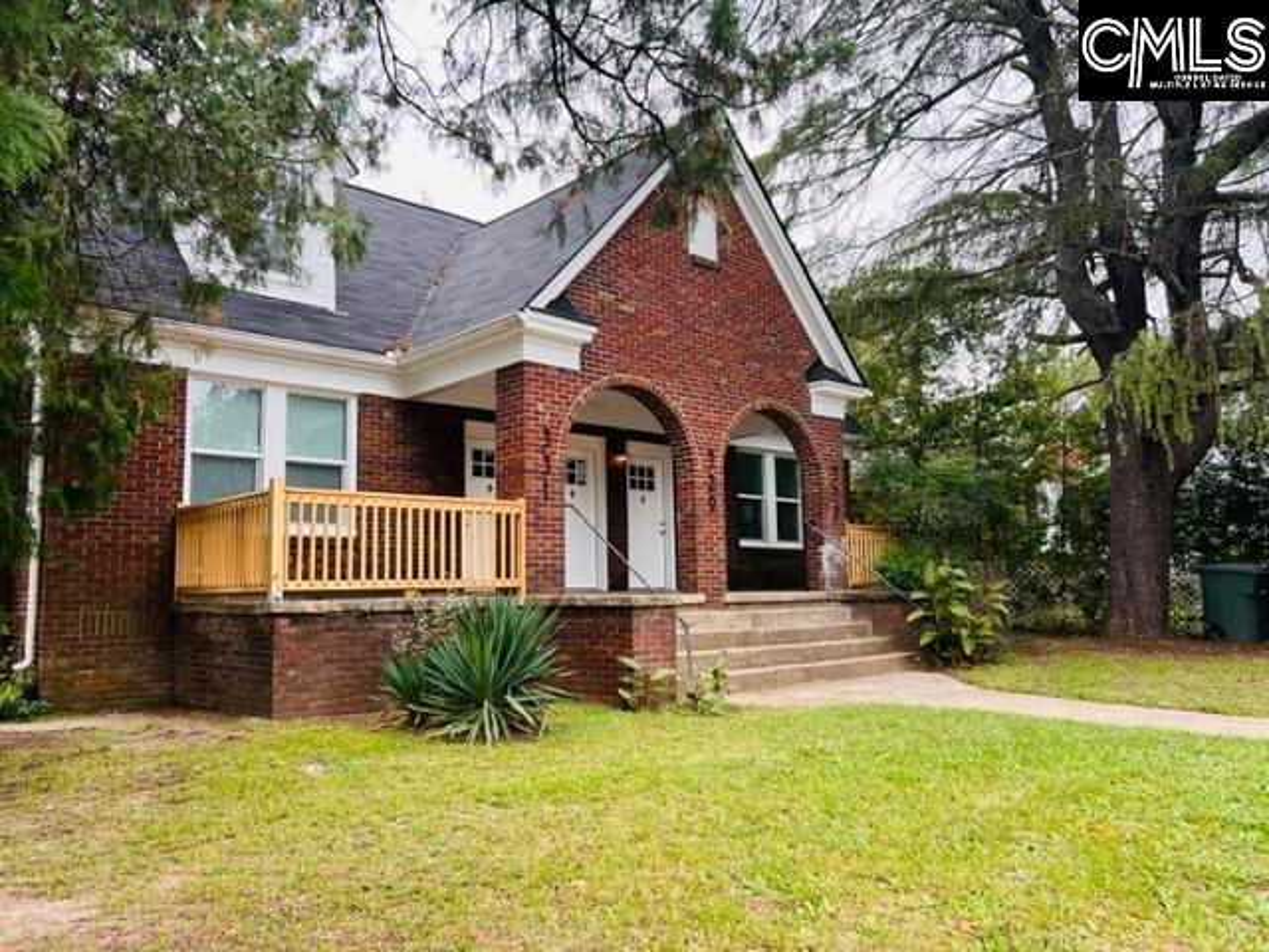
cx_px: 634
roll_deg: +1.5
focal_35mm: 26
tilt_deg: +7.1
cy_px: 476
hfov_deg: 67.3
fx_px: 953
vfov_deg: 53.1
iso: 50
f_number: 1.5
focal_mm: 5.7
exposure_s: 1/365
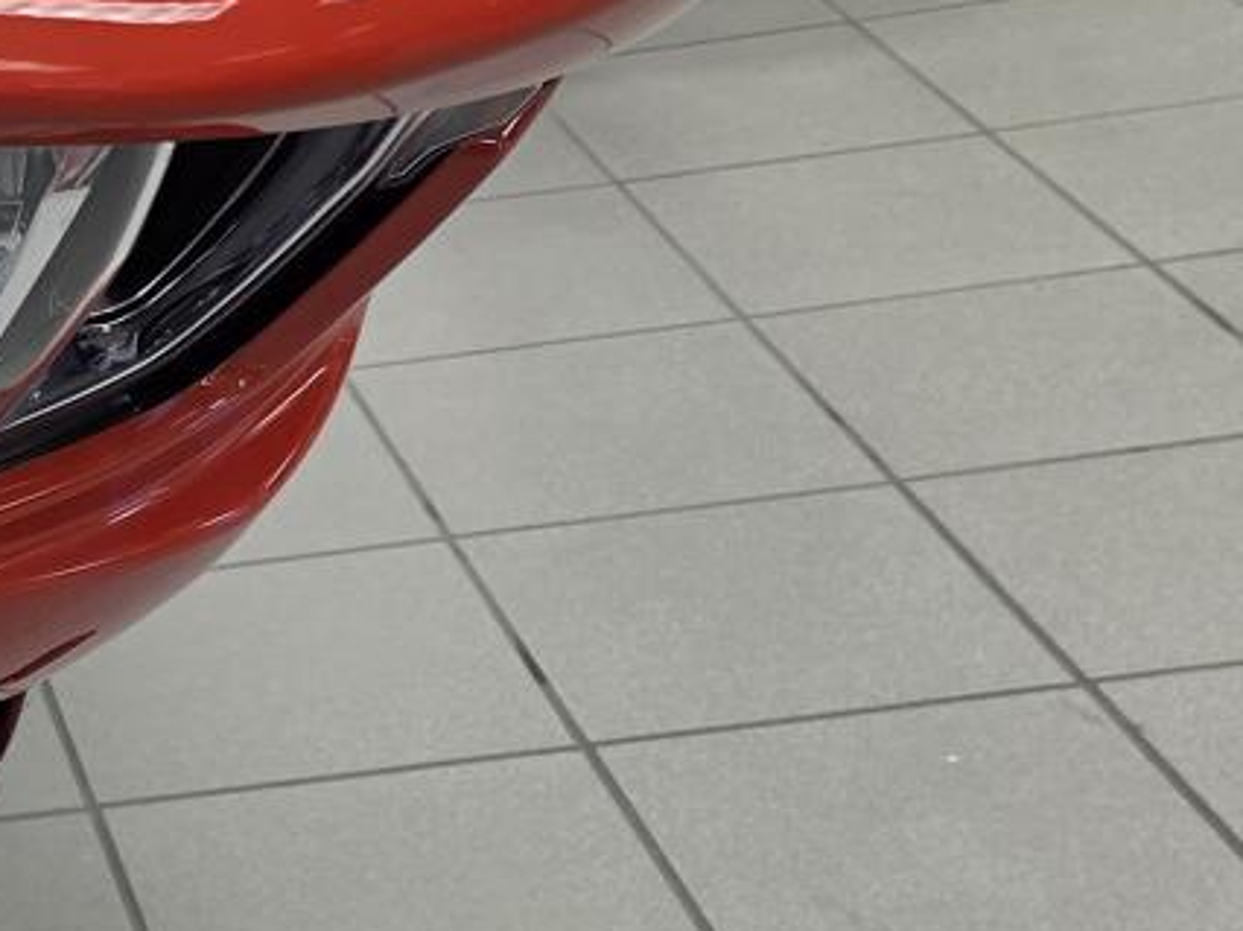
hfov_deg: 16.6
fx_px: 3876
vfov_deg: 13.7
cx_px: -601
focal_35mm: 108
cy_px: 336
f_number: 1.7
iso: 160
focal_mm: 6.25
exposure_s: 1/120
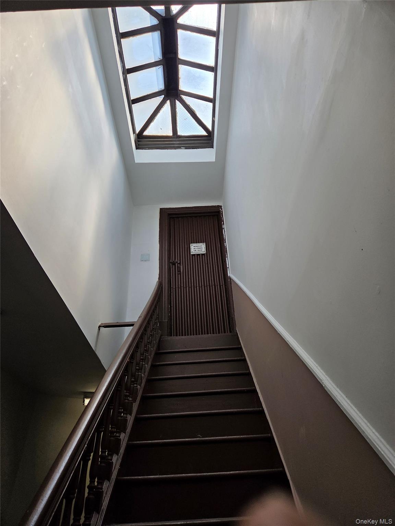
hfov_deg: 58.9
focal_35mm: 23
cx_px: 198
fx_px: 350
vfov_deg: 73.9
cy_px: 263
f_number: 1.8
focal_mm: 5.4
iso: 80
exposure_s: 1/3092
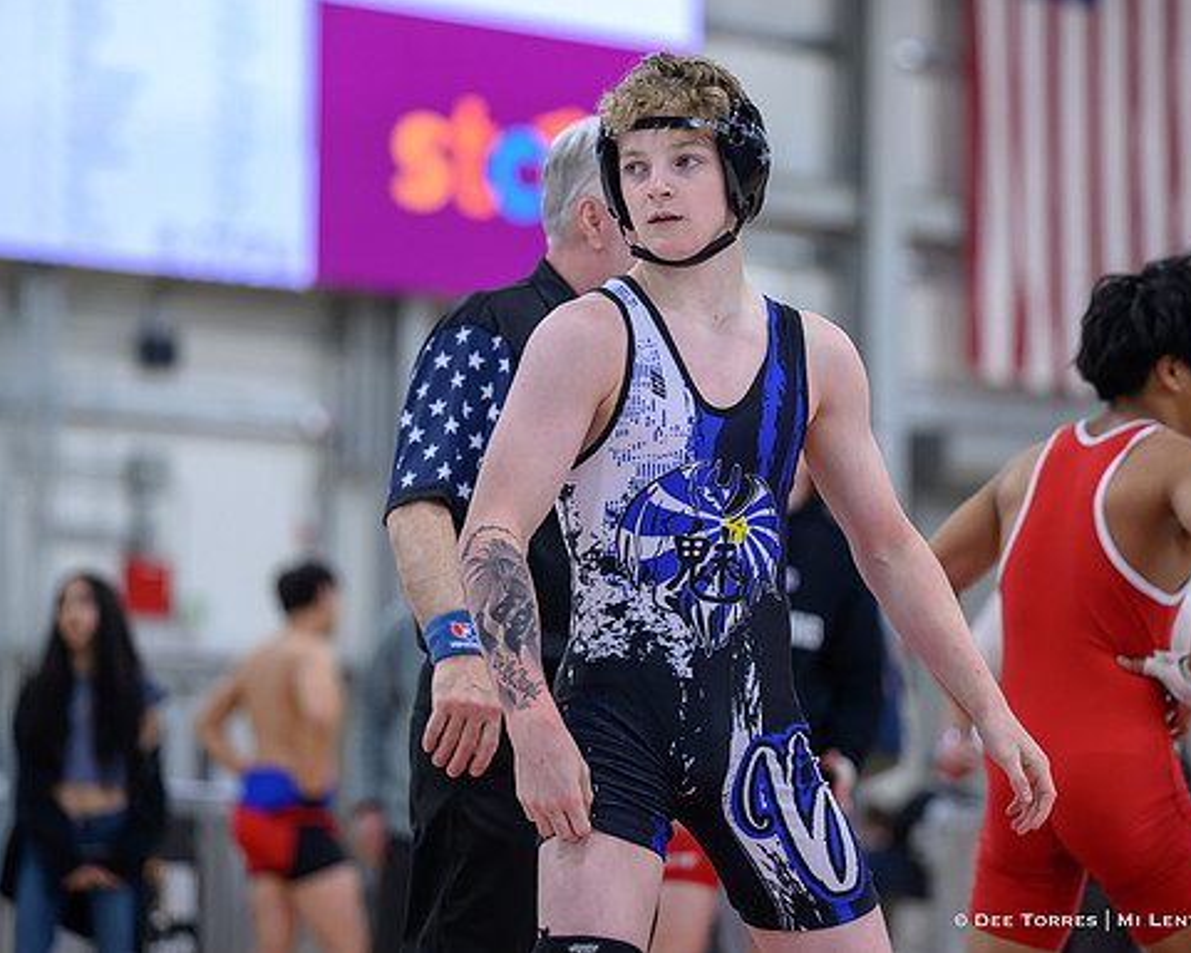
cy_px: 381
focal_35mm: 171
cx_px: 740
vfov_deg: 9.0
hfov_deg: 11.3
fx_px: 6028
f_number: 2.8
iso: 1400
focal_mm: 125
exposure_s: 1/800
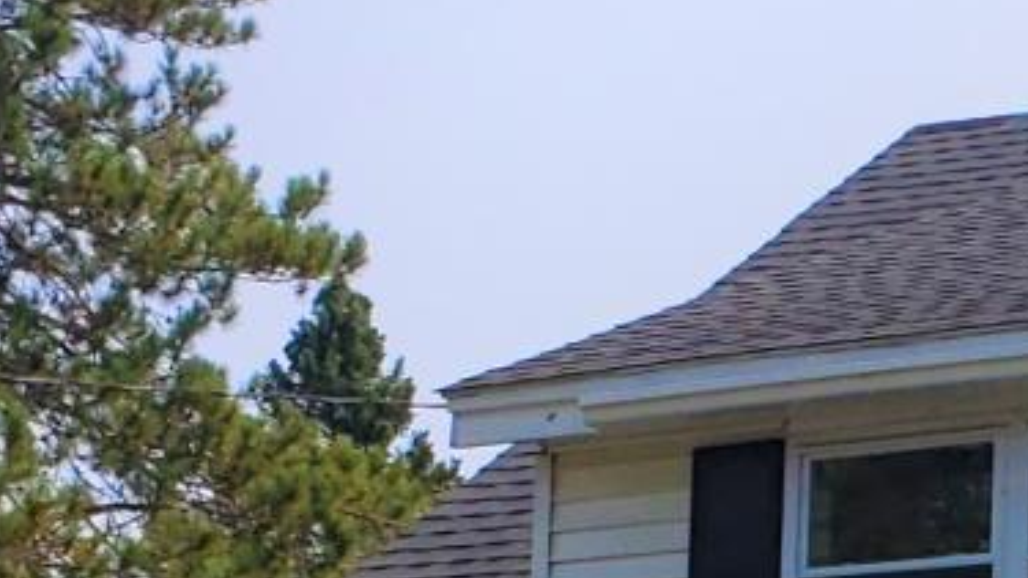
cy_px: 1366
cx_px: 1476
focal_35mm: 151
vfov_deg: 7.5
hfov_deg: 13.5
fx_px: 4116
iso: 50
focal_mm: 4.3
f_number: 2.4
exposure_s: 1/1794
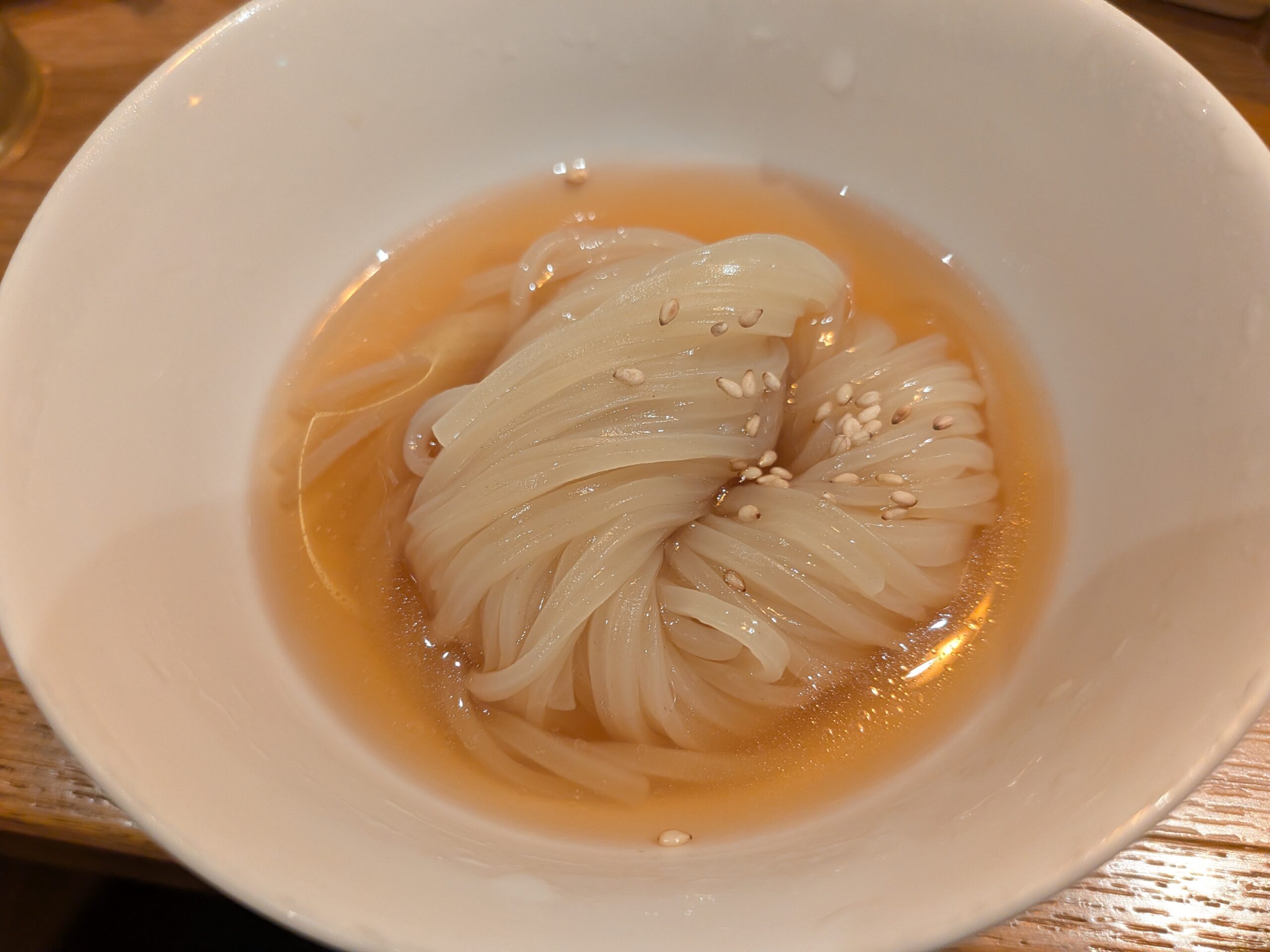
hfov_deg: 71.6
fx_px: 881
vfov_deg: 56.8
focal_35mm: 24
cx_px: 635
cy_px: 476
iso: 564
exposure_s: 1/100
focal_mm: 4.53
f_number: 1.7
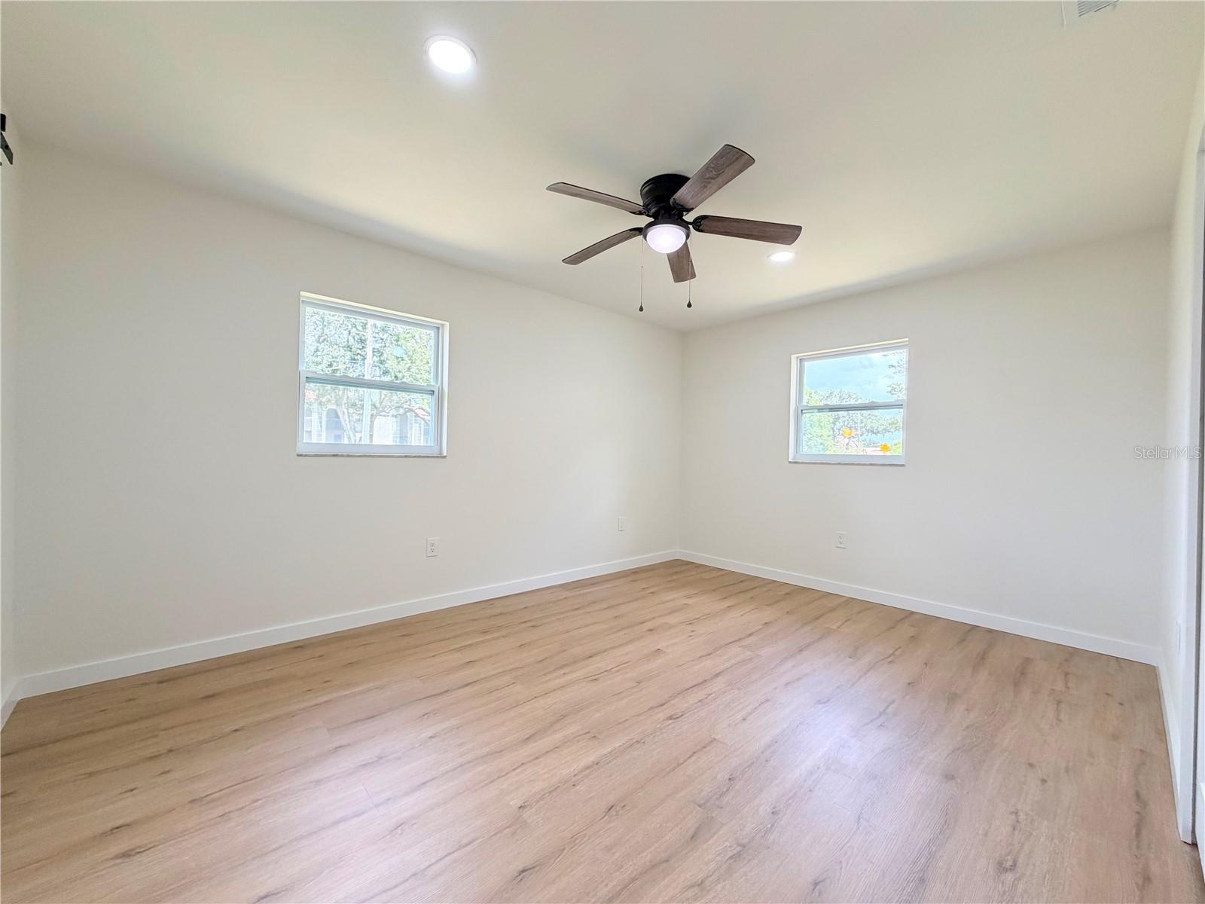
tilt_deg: +0.0
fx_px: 487
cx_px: 602
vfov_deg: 85.7
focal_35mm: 14
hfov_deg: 102.1
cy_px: 452
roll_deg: -1.1
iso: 160
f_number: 2.2
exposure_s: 1/120
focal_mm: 2.22
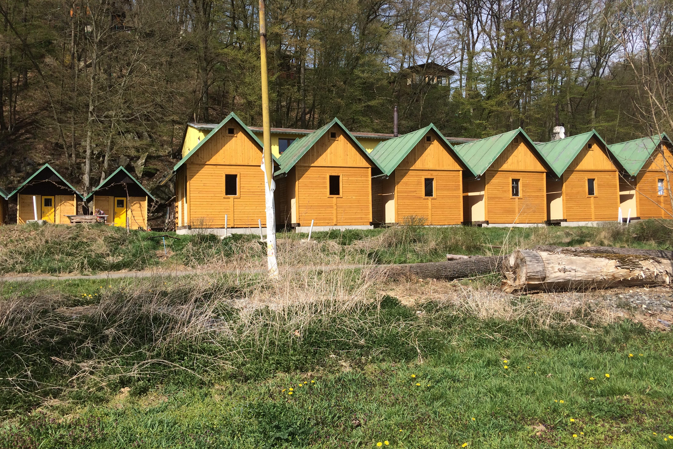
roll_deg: +2.4
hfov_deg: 60.3
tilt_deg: +2.0
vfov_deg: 42.3
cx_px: 332
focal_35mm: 31
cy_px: 215
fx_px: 579
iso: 32
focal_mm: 4.15
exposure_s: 1/2053
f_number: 2.2
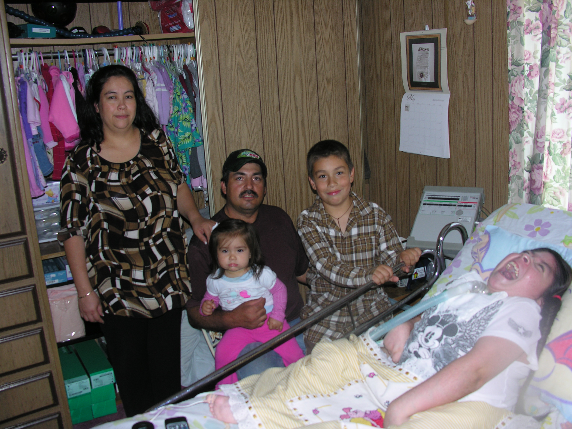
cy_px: 214
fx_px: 578
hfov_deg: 52.6
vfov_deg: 40.7
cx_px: 286
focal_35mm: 35
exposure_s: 1/60.1
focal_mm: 8.9
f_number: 2.8
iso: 50
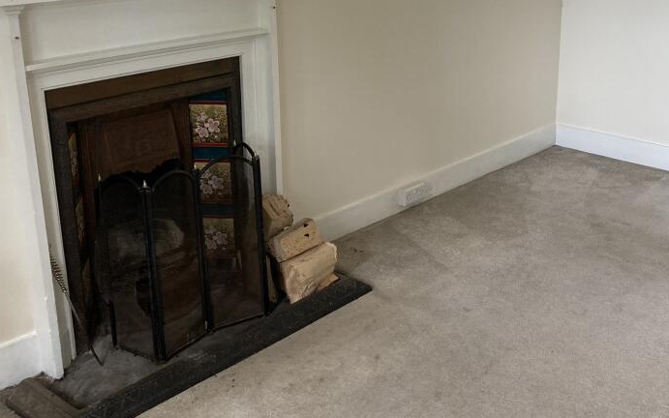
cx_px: 420
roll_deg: +0.2
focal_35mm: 44
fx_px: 802
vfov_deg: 28.7
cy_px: 94
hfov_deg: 44.9
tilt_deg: -13.9
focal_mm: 3.99
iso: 80
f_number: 1.8
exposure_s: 1/60
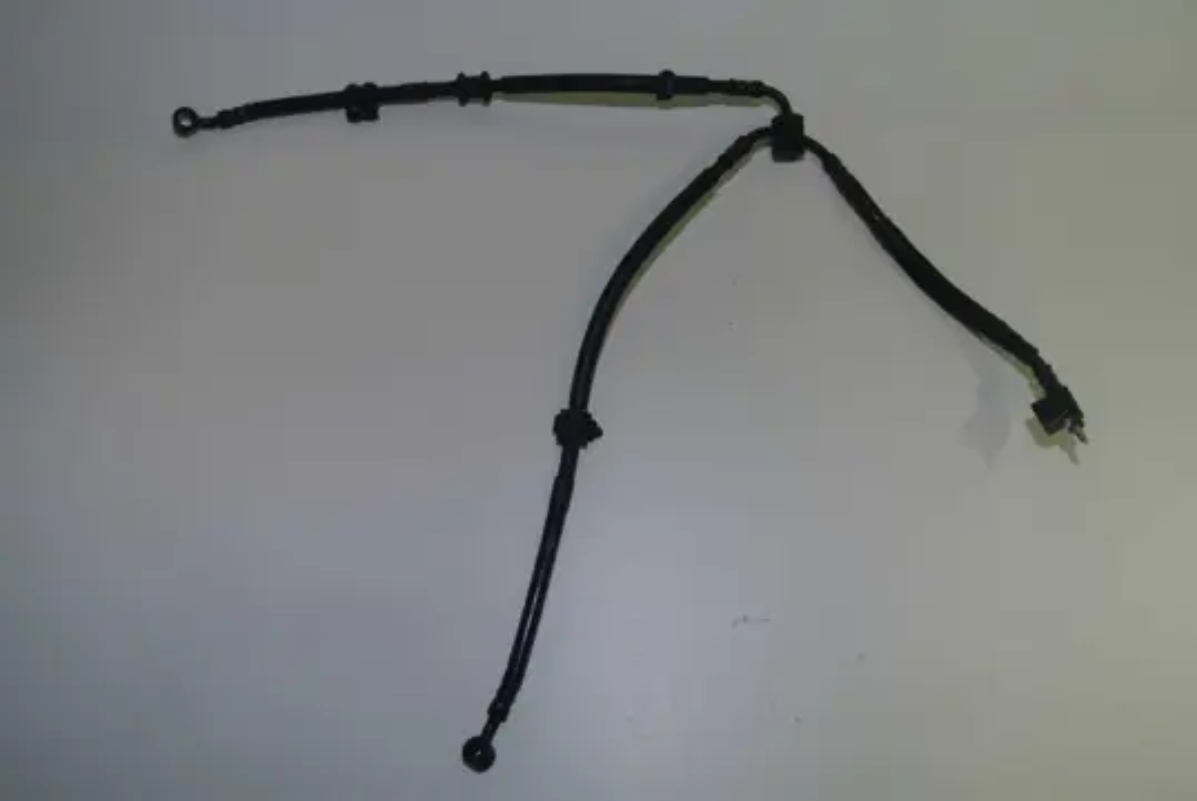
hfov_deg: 51.8
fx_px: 1232
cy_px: 400
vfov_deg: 36.0
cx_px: 598
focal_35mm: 37
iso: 200
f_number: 4
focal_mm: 14
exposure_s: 1/60
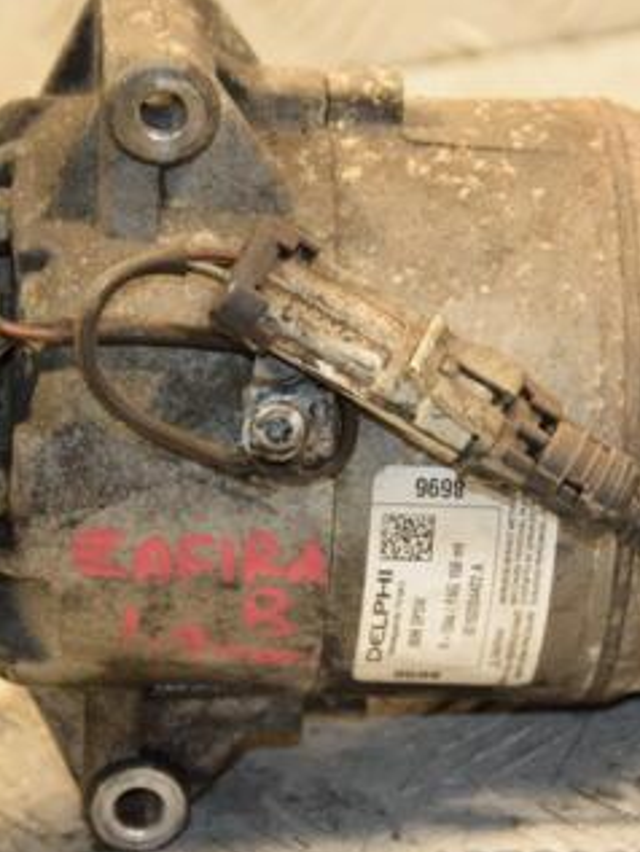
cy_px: 400
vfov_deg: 11.7
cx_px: 374
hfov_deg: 8.8
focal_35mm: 169
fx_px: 4163
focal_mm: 62
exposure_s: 1/100
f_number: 5.3
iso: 800
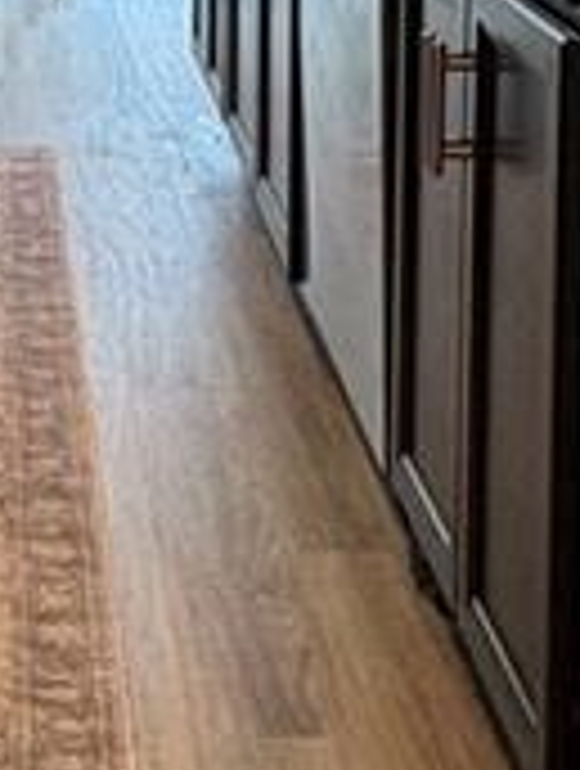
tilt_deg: -1.7
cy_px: -275
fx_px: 2181
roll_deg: -0.2
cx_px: -22
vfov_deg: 18.4
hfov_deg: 14.9
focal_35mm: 98
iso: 200
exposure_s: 1/120
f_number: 2.2
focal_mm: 2.22
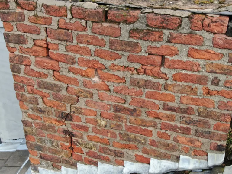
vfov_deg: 30.3
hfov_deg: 39.7
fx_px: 322
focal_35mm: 48
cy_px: 87
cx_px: 116
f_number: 3.8
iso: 100
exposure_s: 1/160
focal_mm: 8.6
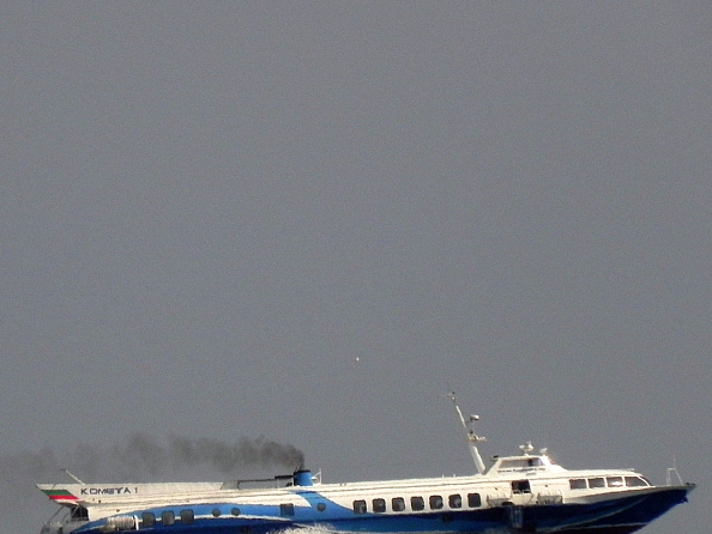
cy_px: 303
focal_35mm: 1168
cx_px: 225
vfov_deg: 1.3
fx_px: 24034
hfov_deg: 1.7
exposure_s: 1/1250
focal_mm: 120
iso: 200
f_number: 8
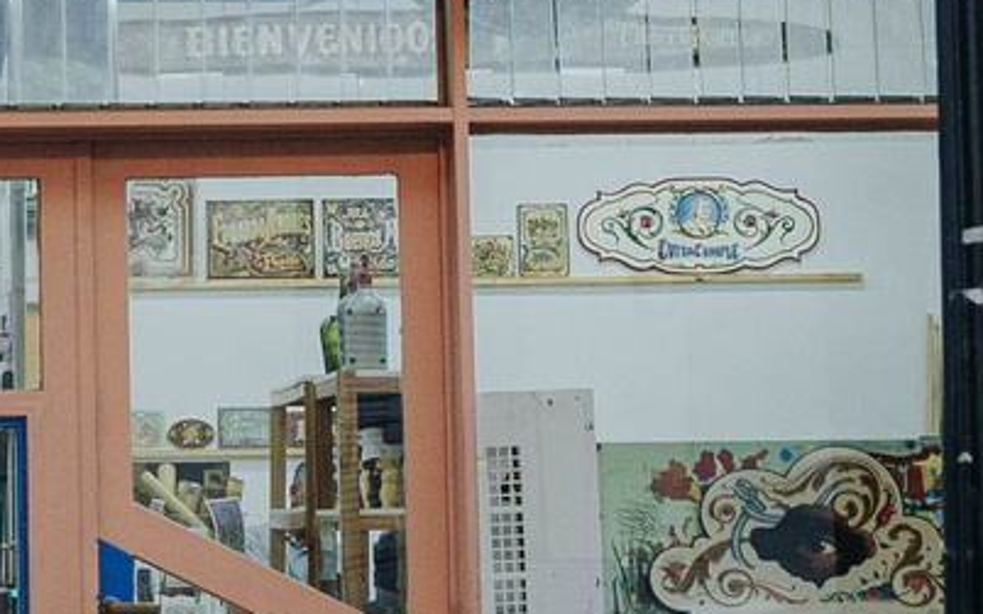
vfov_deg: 8.3
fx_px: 4178
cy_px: -60
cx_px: 105
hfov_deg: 13.3
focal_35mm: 156
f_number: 2.8
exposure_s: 1/160
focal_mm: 24
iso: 640
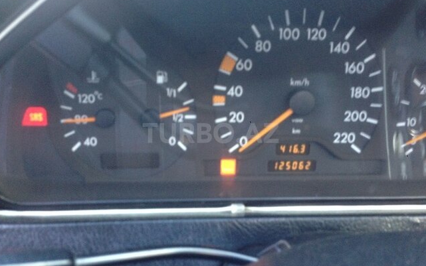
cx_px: 211
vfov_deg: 35.4
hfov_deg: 54.0
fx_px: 418
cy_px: 133
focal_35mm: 36
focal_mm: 4.12
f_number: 2.4
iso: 160
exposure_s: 1/20
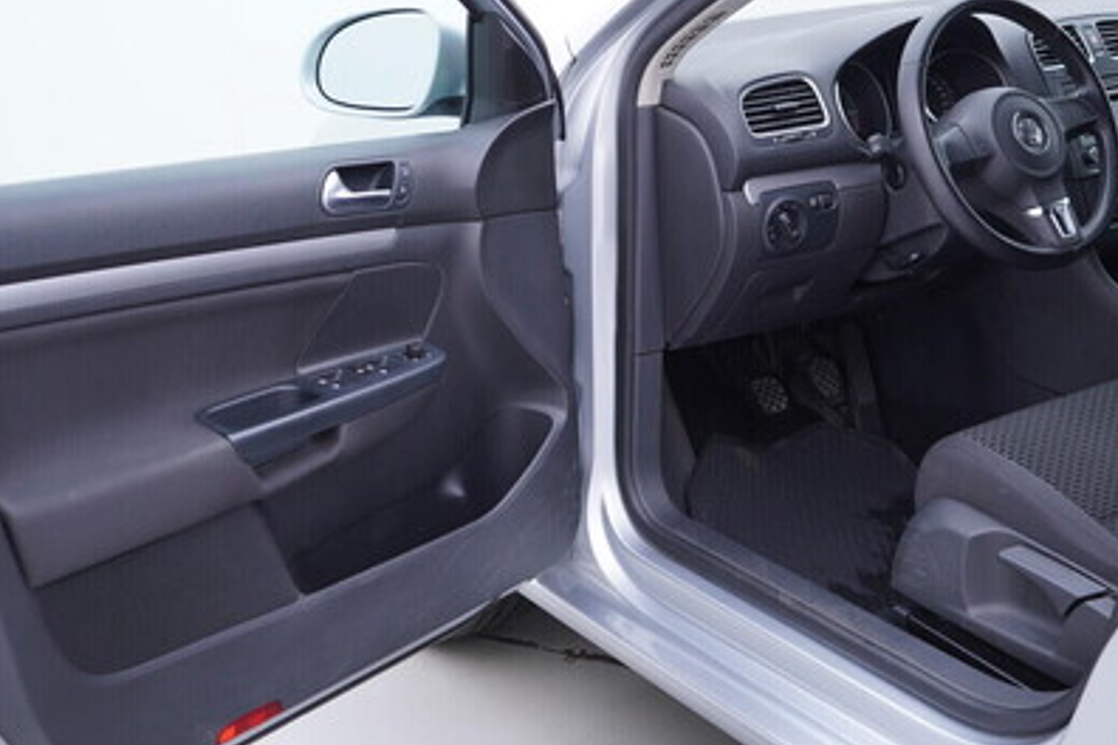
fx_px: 1553
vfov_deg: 26.8
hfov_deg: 39.5
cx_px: 663
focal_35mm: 50
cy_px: 250
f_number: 3.2
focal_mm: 24
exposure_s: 1/40
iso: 125
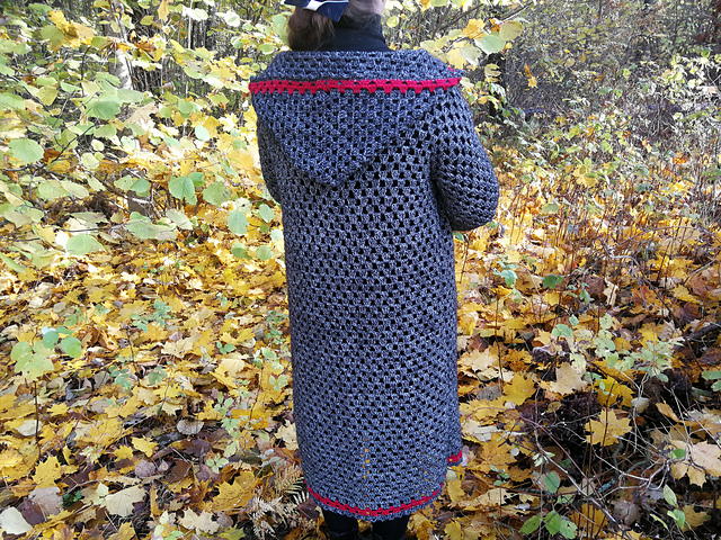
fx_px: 562
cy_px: 270
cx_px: 360
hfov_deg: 65.3
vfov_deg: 51.4
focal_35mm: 27
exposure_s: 1/50
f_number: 2.2
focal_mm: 3.95
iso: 80
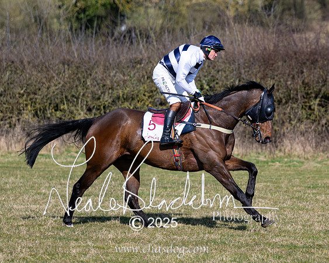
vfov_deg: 6.5
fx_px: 2323
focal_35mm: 239
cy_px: 124
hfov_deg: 8.1
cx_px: 171
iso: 200
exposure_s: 1/5000
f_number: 2.8
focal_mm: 125
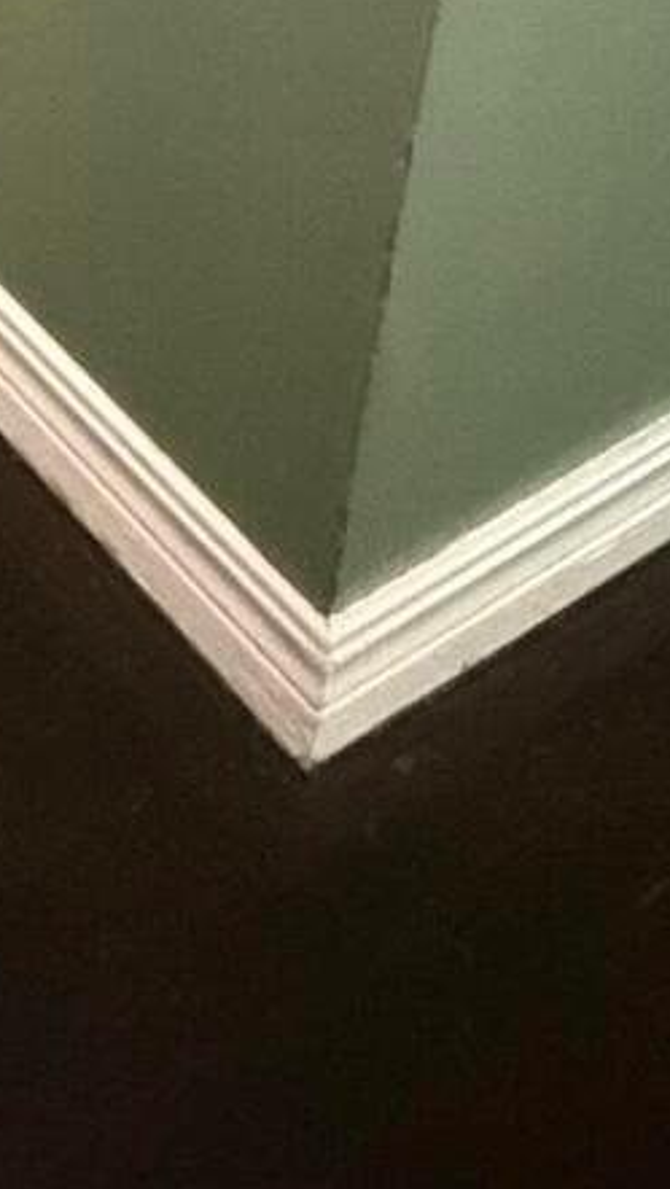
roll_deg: -2.3
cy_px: -920
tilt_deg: -12.9
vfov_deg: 21.2
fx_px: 2177
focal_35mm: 69
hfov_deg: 14.8
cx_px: -605
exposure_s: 1/40
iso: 1000
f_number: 2.2
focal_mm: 2.22
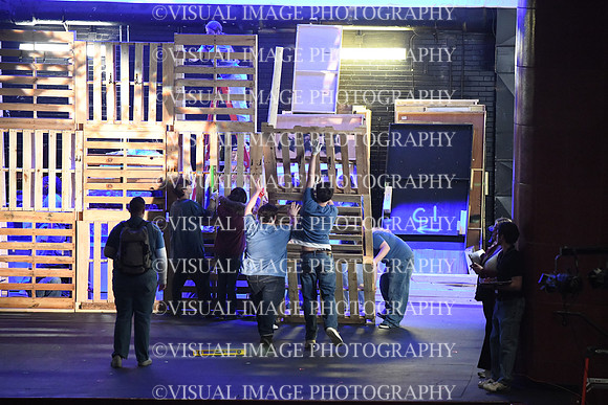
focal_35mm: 200
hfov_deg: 10.3
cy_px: 202
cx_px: 304
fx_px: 3378
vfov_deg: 6.9
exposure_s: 1/250
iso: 12800
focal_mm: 200
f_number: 2.8
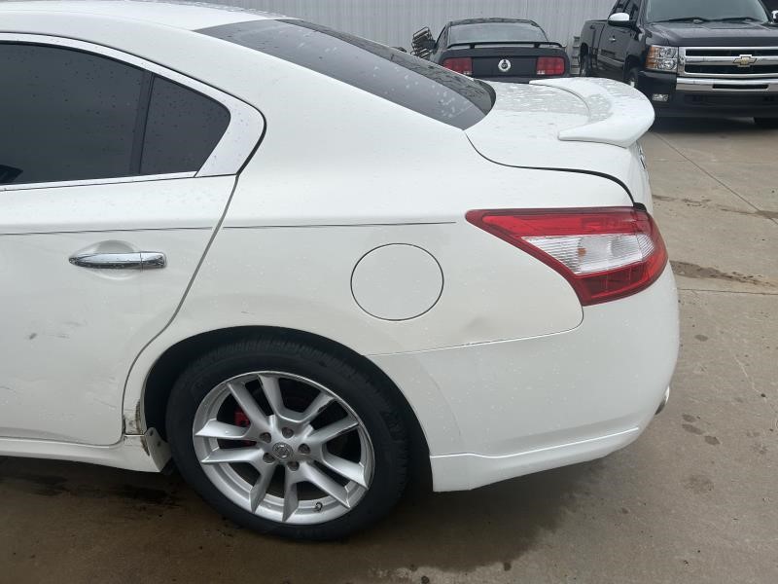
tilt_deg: -22.0
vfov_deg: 53.1
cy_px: 292
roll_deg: -0.2
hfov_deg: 67.3
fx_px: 584
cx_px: 389
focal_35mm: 26
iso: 50
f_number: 1.5
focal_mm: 5.7
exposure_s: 1/1669
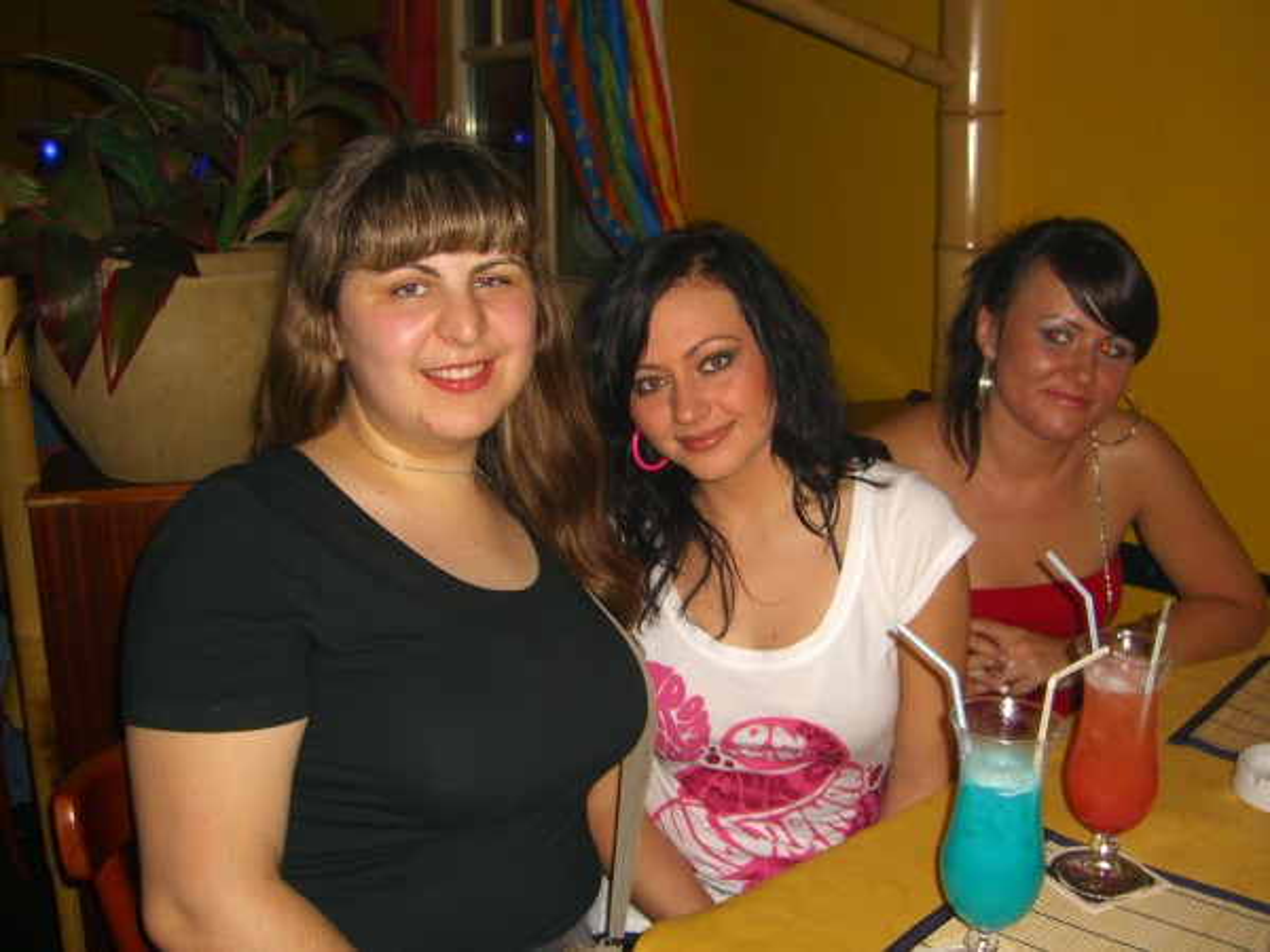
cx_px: 635
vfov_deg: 37.7
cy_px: 476
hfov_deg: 49.0
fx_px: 1394
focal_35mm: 38
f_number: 2.8
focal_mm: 7.9
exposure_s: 1/60
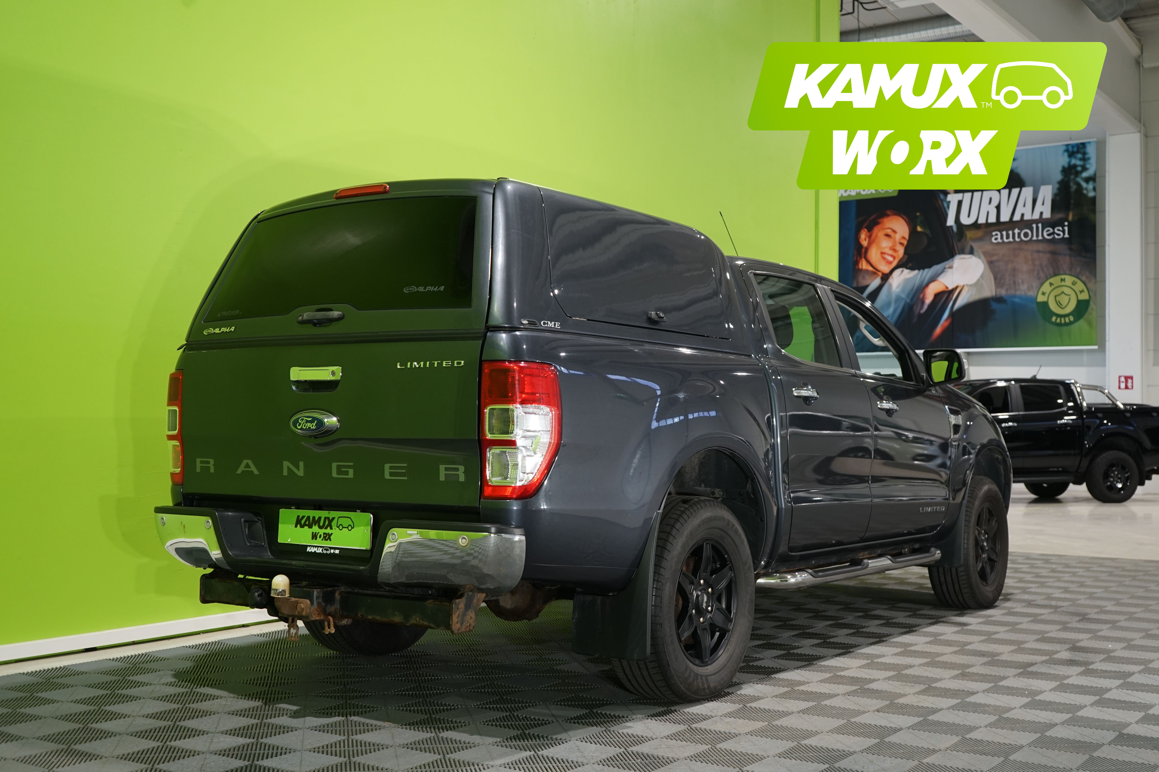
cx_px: 580
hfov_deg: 48.5
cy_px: 386
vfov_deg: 33.4
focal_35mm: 40
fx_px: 1288
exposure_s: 1/30
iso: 800
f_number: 5.6
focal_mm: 40
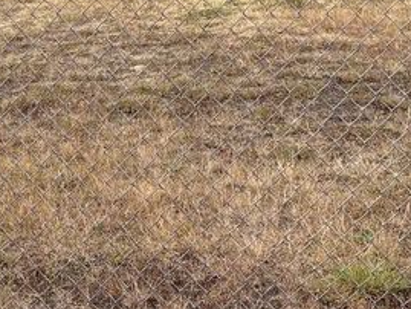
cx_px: 275
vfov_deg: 13.9
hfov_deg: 19.8
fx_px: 1176
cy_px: -170
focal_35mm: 99
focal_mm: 5.96
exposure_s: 1/1667
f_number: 1.6
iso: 50
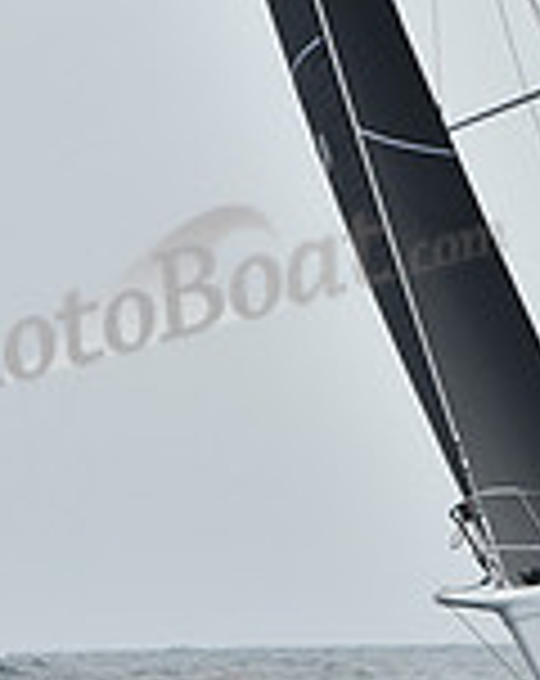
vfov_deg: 2.7
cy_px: 471
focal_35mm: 723
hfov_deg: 2.1
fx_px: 14502
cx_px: 742
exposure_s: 1/800
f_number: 13
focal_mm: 200
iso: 250
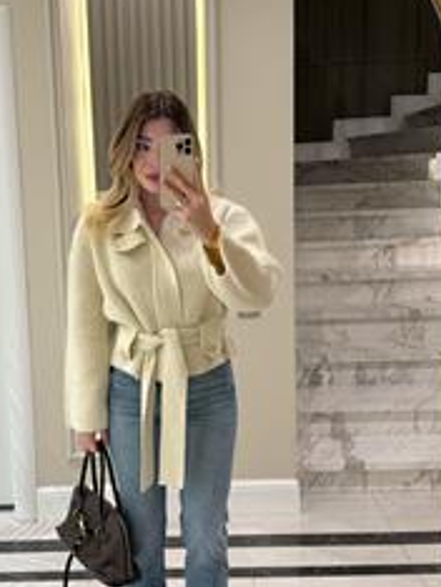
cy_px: 288
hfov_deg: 35.0
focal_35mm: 41
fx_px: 695
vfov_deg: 45.7
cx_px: 165
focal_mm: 6.76
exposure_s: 1/50
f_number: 1.78
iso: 125
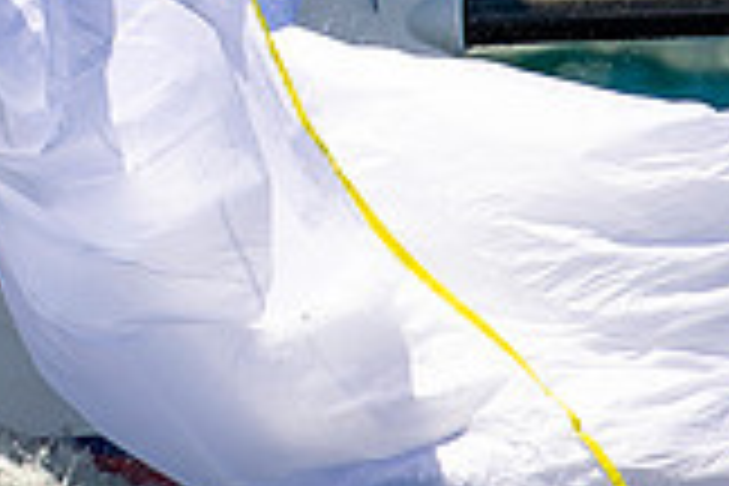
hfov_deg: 1.0
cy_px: -315
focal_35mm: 2142
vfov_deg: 0.6
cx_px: -238
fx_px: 43372
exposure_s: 1/2500
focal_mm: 600
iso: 400
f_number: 5
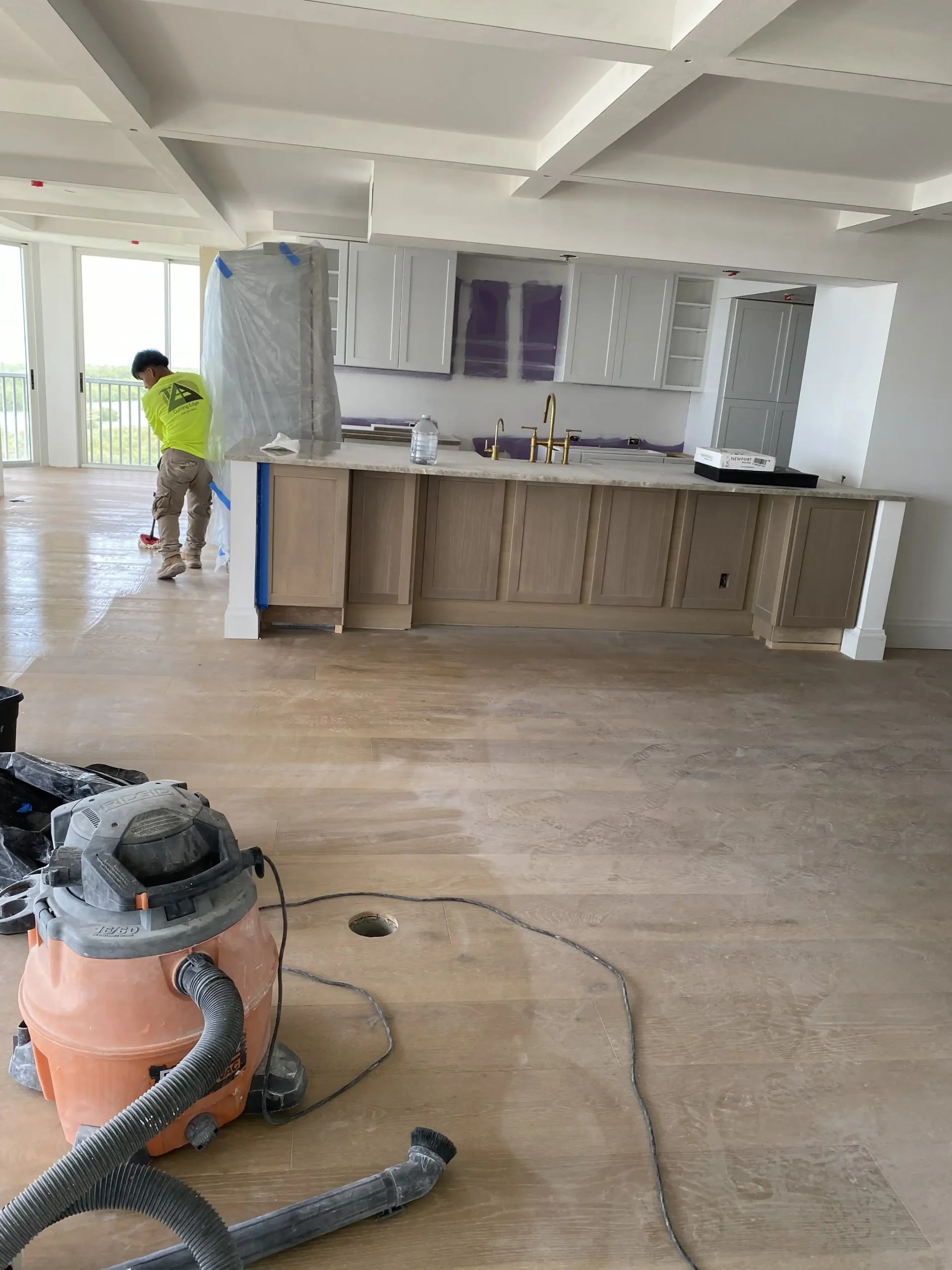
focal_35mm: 26
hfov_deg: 53.1
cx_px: 476
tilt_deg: -14.7
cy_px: 635
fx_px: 953
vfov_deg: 67.3
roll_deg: -4.5
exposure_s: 1/121
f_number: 1.8
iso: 64
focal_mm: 4.25
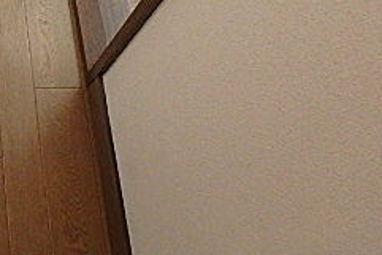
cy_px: -14
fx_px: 616
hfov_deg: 28.2
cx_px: -119
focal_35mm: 58
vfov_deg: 22.3
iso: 500
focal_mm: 3.7
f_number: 3.5
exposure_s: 1/30
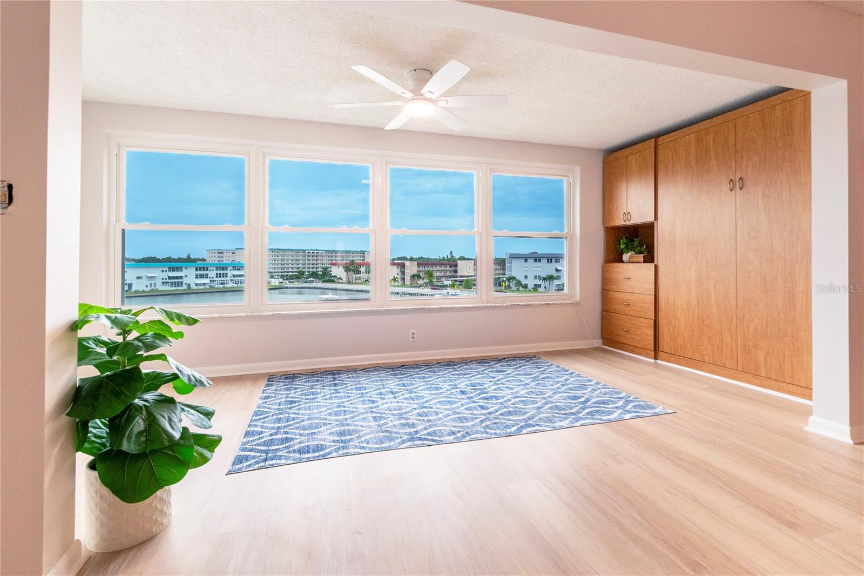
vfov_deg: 77.3
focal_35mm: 15
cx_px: 432
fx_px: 360
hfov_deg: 100.4
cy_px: 288
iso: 100
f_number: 11
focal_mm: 10
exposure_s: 1/80
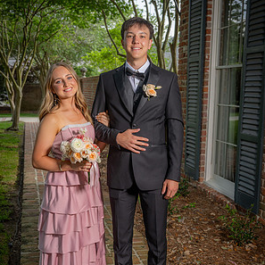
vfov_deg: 34.5
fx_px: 424
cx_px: 132
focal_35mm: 49
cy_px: 166
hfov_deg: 34.7
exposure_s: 1/160
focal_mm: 38
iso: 100
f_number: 5.6
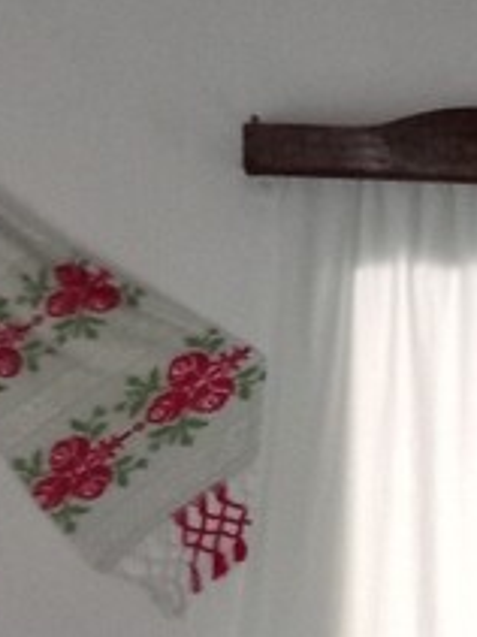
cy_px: 426
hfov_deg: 10.4
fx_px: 2409
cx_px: 969
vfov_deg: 15.0
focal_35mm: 131
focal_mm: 4
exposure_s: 1/15
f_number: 1.8
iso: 800
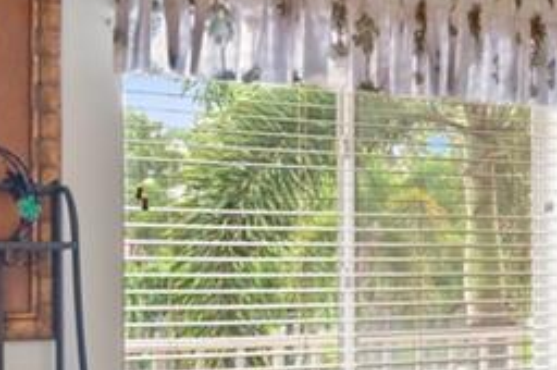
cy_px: 319
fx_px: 1298
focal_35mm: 84
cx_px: 740
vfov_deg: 16.1
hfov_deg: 21.7
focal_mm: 14
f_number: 8
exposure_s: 1/1.67
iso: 200
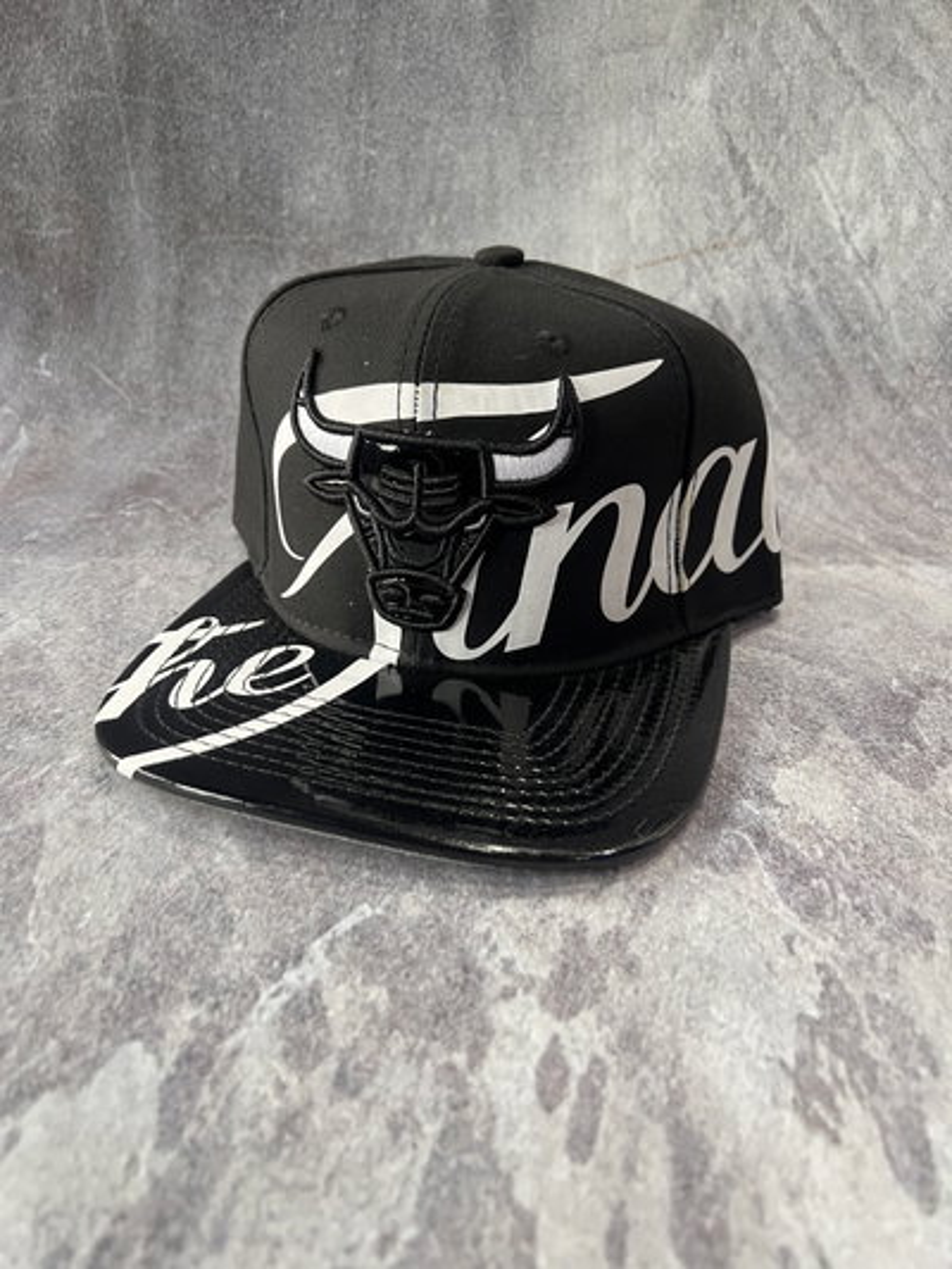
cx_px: 476
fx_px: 953
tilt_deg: -29.7
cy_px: 634
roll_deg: -0.8
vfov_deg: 67.3
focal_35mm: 26
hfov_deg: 53.1
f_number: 1.5
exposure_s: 1/50
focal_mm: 5.7
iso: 160
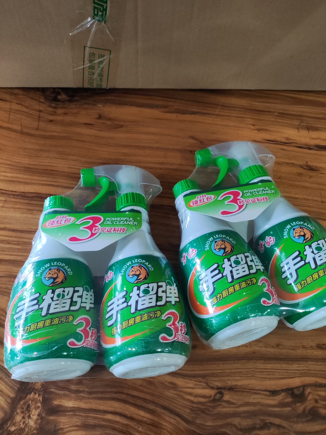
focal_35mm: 25
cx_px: 163
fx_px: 314
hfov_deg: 54.9
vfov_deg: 69.4
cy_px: 218
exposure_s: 1/50
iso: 481
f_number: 1.79
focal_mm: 4.71
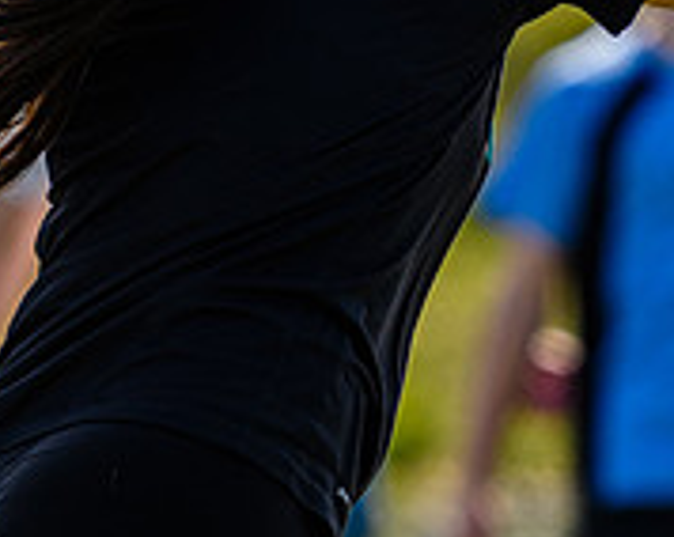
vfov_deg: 1.4
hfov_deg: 1.8
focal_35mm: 1103
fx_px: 21978
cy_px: 198
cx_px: 395
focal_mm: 190
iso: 100
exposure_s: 1/1600
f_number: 3.2
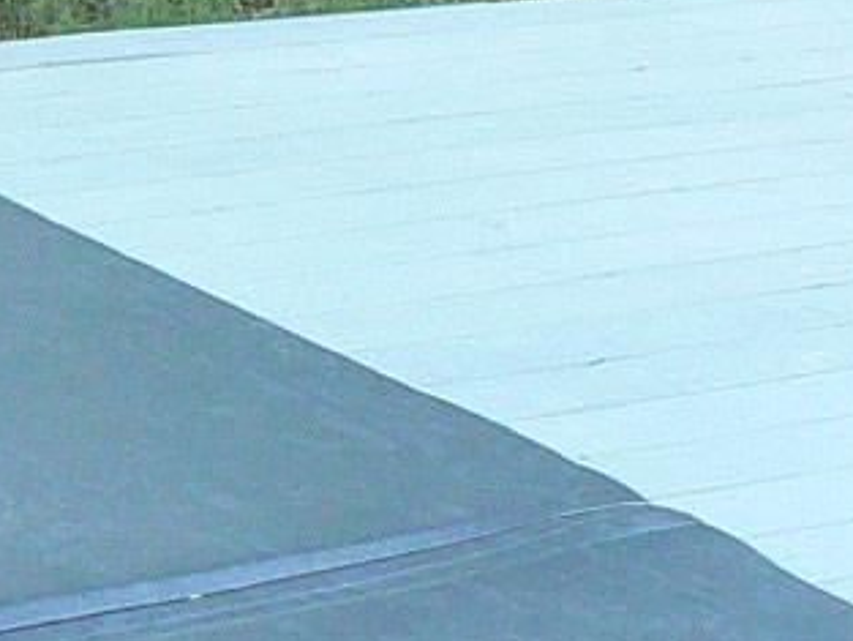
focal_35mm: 184
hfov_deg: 10.2
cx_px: -594
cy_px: -150
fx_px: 4536
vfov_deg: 8.0
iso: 200
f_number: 3.6
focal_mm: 6
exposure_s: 1/20
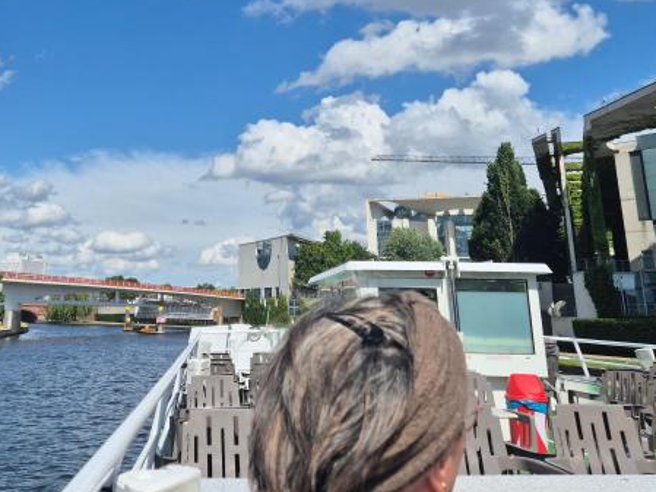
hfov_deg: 44.6
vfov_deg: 34.0
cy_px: 93
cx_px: 183
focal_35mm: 41
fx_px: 777
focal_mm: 5.4
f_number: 1.8
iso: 25
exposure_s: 1/2888
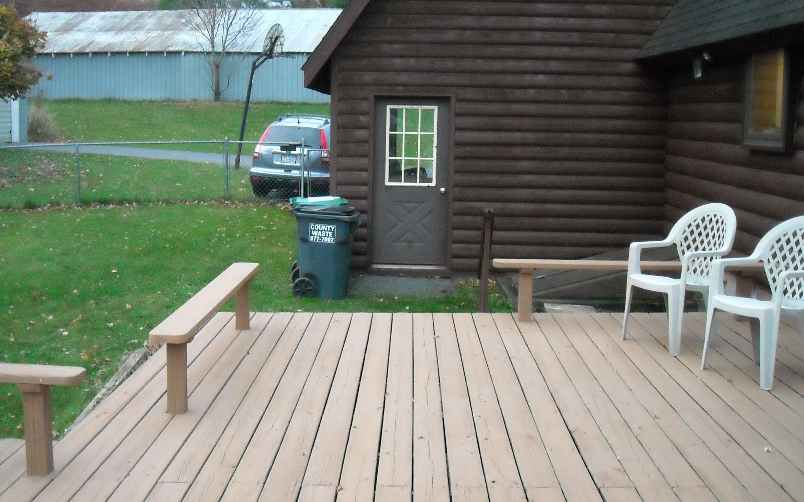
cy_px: 221
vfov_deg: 28.6
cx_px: 358
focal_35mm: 45
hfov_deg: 44.3
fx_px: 986
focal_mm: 5.7
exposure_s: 1/91
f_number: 2.8
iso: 800
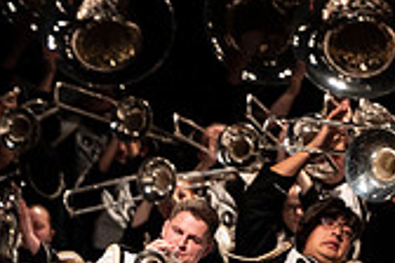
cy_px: 348
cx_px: -254
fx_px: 7592
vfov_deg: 2.0
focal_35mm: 692
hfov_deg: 3.0
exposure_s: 1/500
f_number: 2.8
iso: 2500
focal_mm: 200
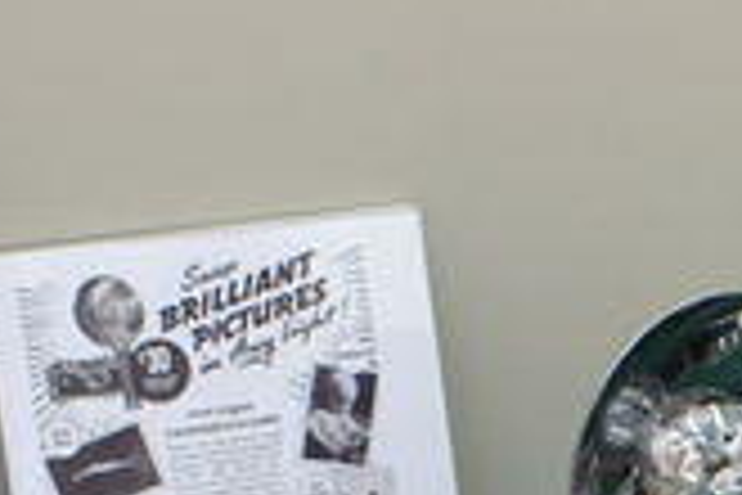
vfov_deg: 7.7
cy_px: 684
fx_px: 3607
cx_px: 1219
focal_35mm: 175
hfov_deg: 11.1
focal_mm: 30
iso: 800
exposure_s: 1/50
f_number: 5
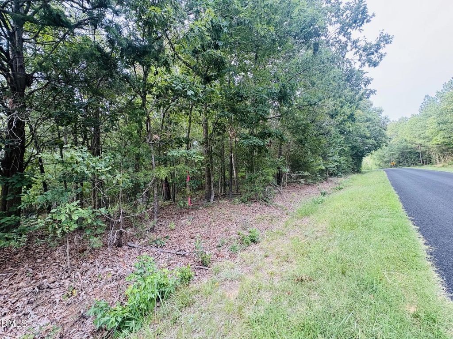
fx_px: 183
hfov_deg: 102.1
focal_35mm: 14
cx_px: 226
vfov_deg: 85.7
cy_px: 170
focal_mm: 2.22
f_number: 2.2
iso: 100
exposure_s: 1/99
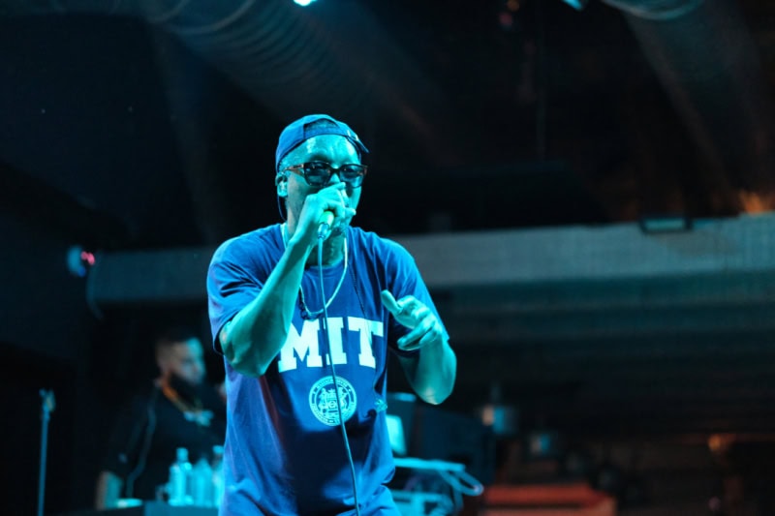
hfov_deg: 24.2
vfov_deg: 16.3
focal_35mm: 84
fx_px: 1808
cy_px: 258
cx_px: 388
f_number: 1.4
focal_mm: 56
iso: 8000
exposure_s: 1/150
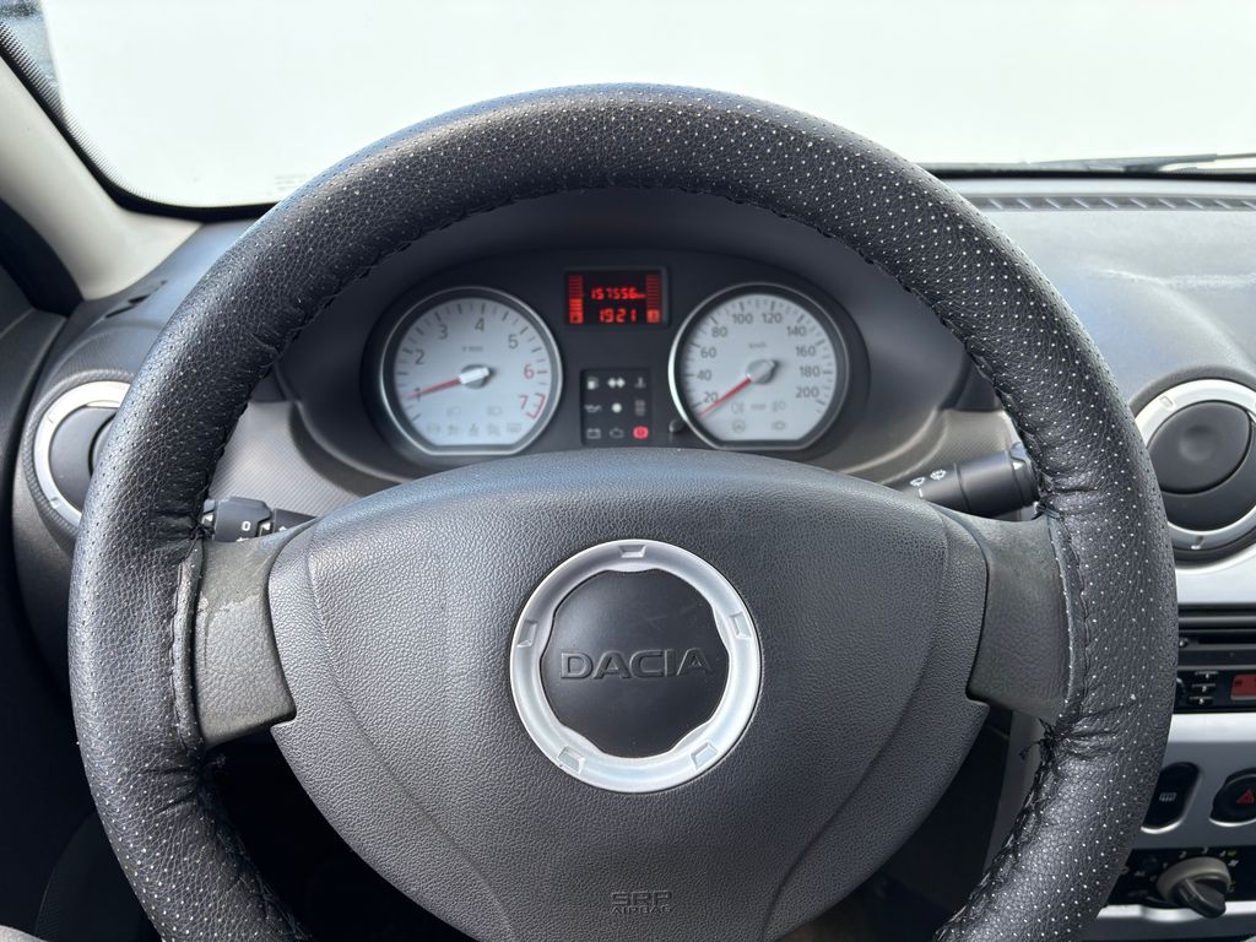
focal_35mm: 26
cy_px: 471
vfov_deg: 53.1
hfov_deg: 67.3
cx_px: 628
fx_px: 943
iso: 80
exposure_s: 1/236
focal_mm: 5.96
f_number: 1.6
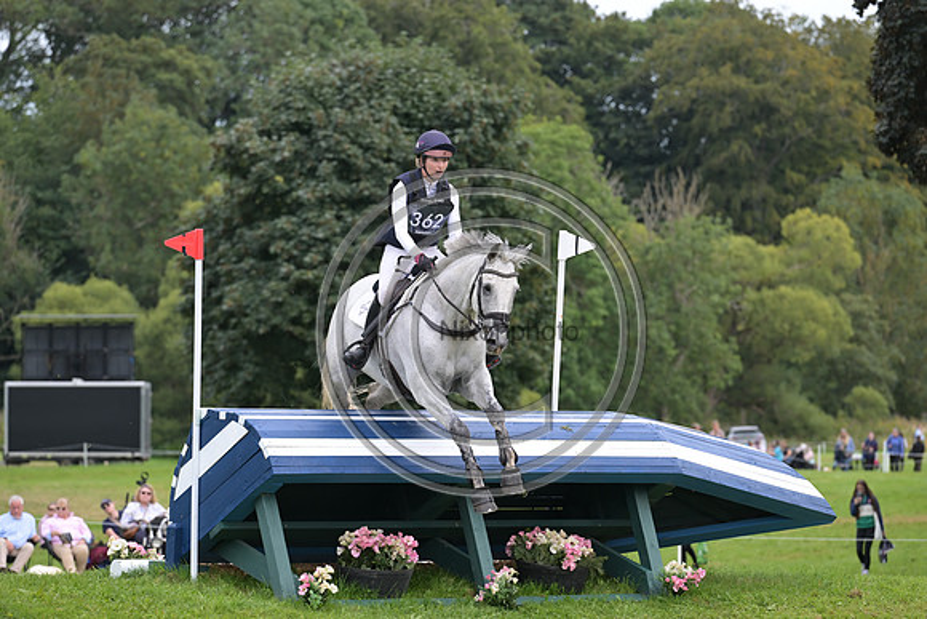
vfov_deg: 6.9
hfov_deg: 10.3
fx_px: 5151
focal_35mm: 200
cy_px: 310
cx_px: 464
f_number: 5.6
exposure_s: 1/1250
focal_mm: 200
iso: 1000
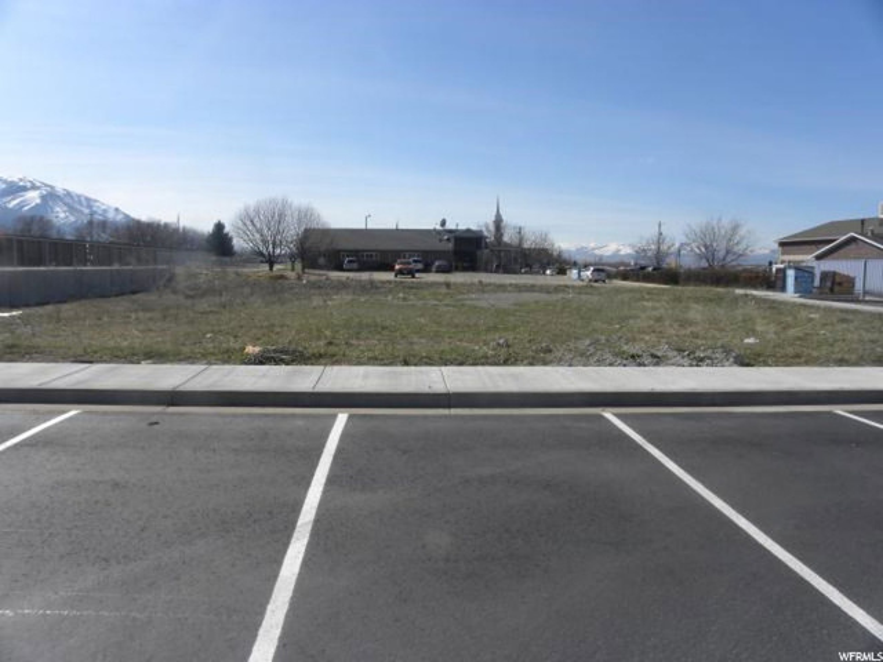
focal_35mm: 26
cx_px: 442
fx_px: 663
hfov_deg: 67.3
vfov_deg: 53.1
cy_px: 331
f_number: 6.3
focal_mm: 4.6
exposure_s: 1/365
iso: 64
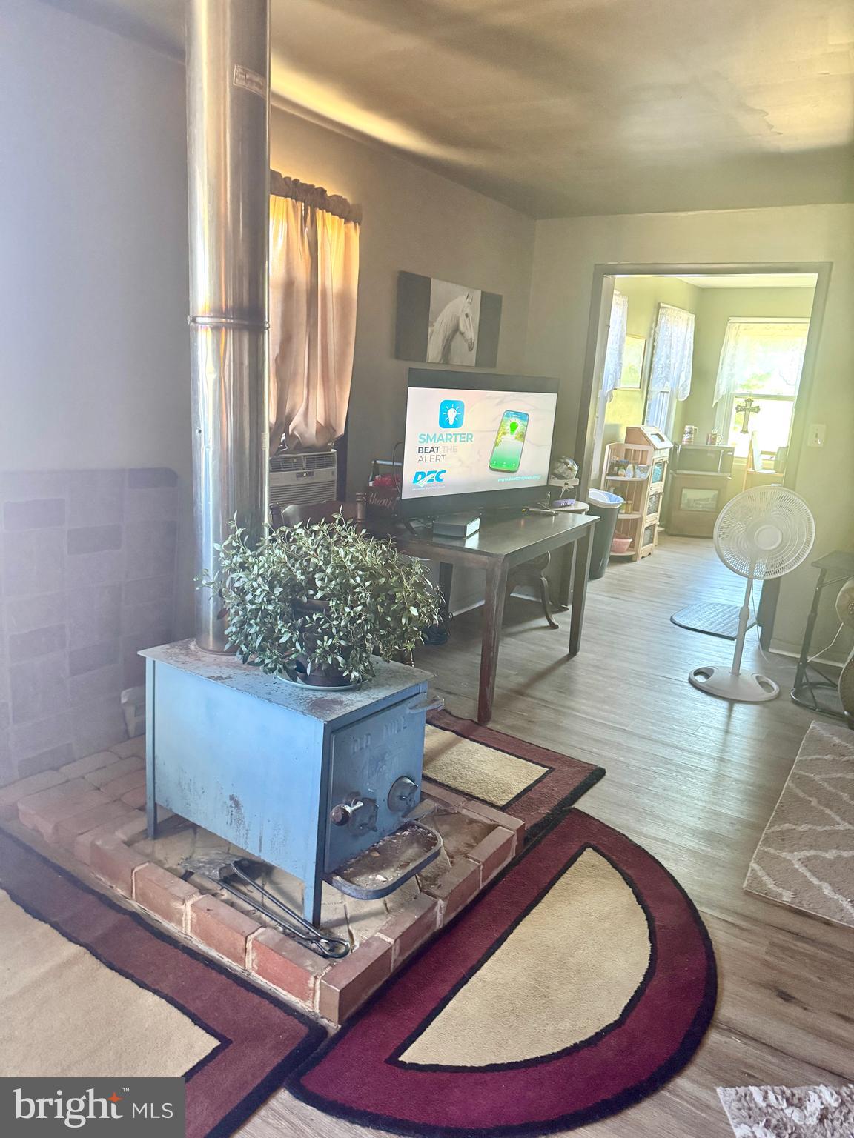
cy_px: 569
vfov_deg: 71.6
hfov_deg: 56.8
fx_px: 789
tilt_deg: -13.6
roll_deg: -2.3
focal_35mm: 24
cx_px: 427
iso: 640
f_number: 1.78
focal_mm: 6.76
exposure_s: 1/60
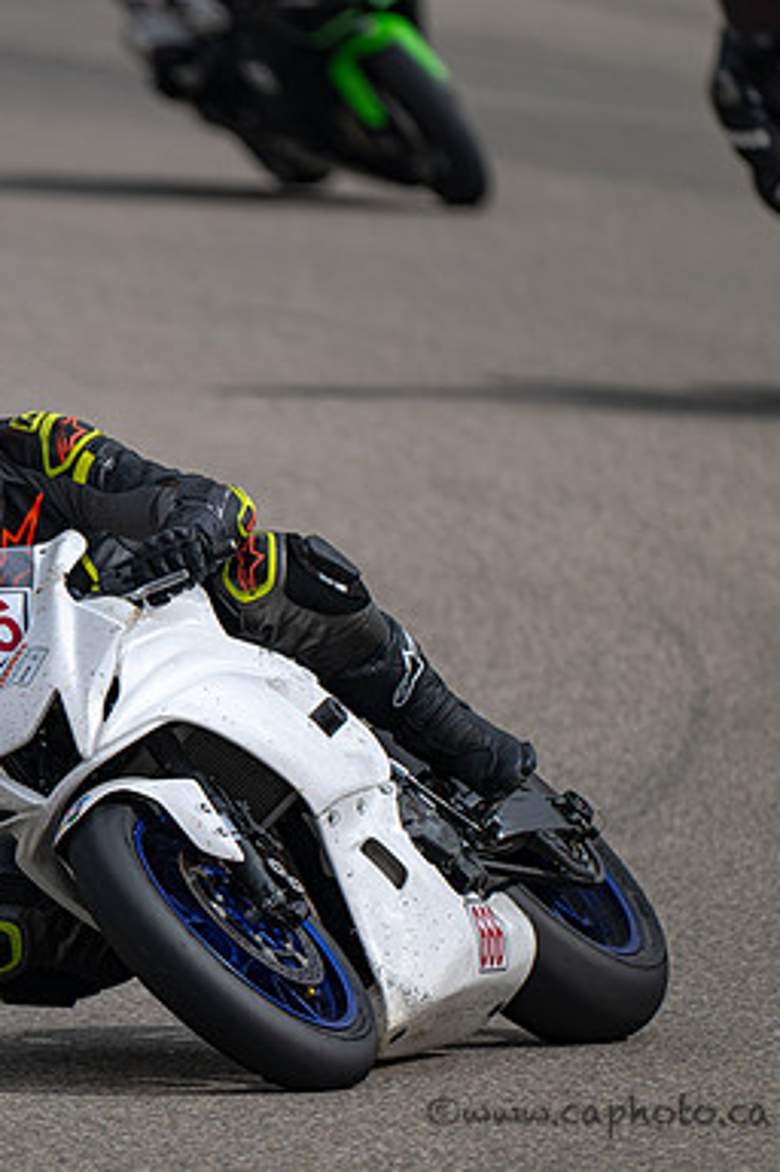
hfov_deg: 1.5
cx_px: 9
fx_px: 29463
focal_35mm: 905
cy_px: 586
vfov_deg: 2.3
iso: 140
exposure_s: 1/1250
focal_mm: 600
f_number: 6.3
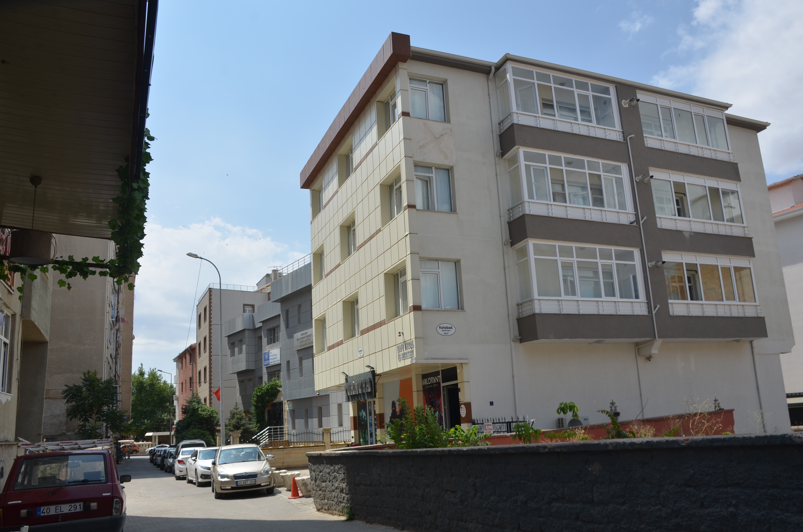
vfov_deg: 43.4
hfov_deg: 62.0
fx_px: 668
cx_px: 402
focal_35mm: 30
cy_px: 266
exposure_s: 1/320
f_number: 9
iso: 100
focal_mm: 20
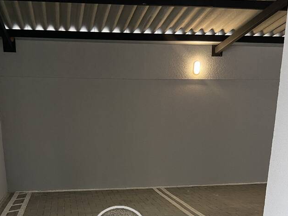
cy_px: 242
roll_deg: +0.5
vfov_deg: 28.9
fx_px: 374
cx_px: 119
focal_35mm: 45
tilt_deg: -16.7
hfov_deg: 41.9
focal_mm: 4.25
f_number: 1.8
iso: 250
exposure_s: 1/60
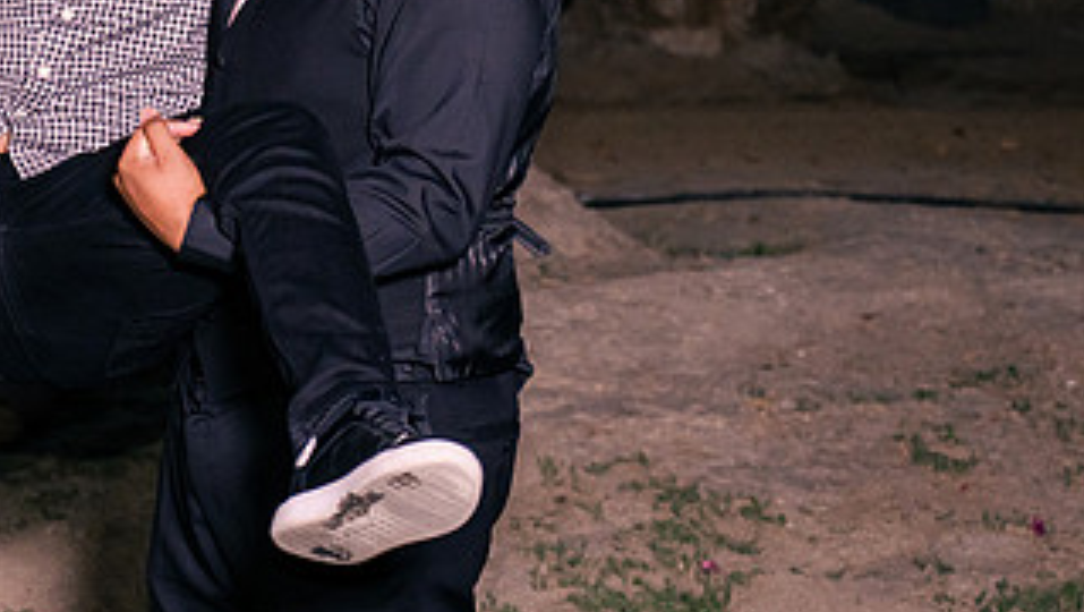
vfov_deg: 7.8
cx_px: 139
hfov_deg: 13.7
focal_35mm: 156
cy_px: -19
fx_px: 4487
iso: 2000
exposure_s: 1/320
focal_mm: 55
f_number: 2.8
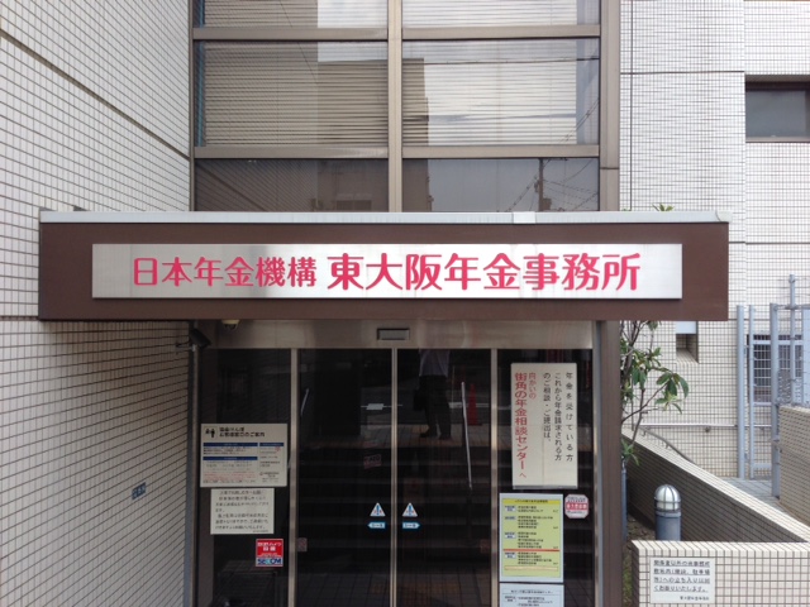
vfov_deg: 42.9
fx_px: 772
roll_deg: -0.4
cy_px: 304
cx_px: 405
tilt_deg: +1.4
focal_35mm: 33
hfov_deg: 55.4
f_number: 2.4
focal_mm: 4.12
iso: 50
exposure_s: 1/396
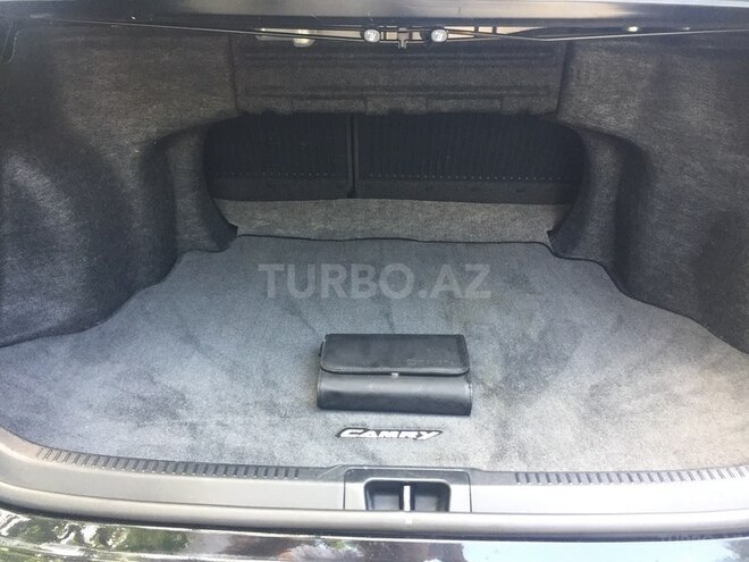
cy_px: 281
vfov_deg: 48.2
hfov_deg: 61.7
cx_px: 374
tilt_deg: -25.3
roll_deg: -1.1
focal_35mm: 29
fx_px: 627
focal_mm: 4.15
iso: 50
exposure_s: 1/33
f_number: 2.2
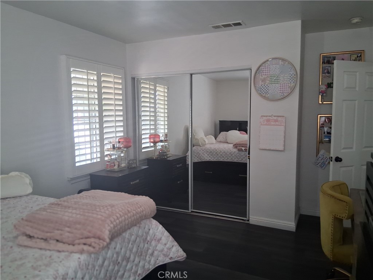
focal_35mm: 26
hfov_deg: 67.3
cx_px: 186
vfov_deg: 53.1
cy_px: 140
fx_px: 280
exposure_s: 1/60
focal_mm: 3.98
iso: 320
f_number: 1.8
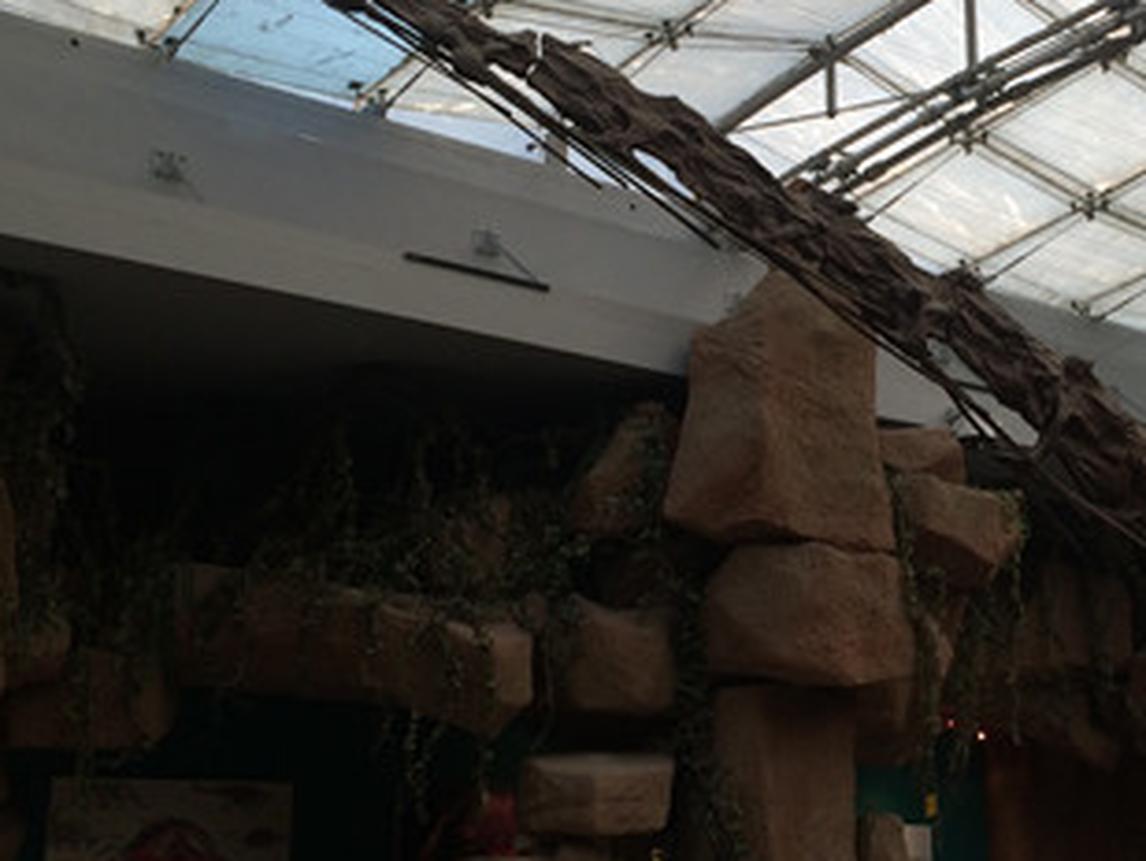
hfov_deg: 31.4
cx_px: 916
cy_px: 419
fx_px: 1987
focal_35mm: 60
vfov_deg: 24.4
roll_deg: +3.1
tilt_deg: +13.9
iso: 32
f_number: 2.2
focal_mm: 4.15
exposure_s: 1/151
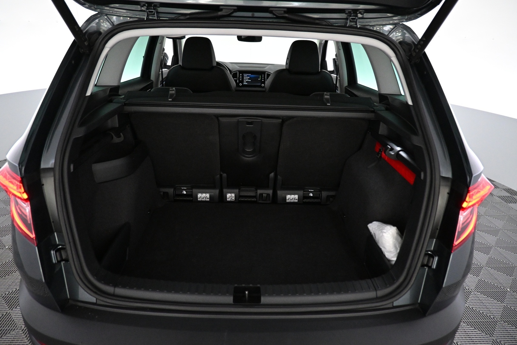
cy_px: 172
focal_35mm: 24
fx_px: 345
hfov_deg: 73.7
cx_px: 258
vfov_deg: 53.1
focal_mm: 16
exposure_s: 1/125
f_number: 3.5
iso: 4000
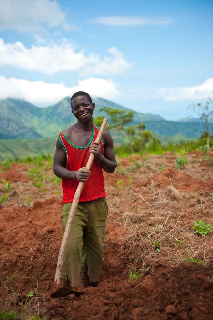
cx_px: 106
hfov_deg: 28.0
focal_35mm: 48
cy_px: 160
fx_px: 427
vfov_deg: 41.1
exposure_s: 1/3200
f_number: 2.8
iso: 400
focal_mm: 48
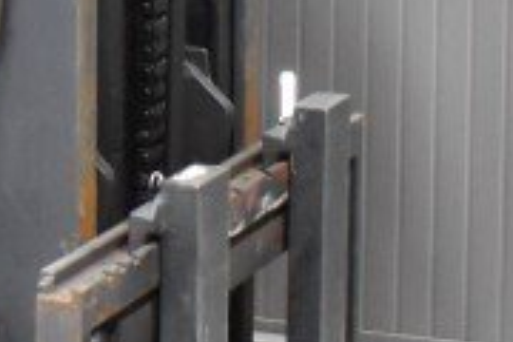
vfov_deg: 6.1
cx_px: -285
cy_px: -251
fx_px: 3135
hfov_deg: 9.1
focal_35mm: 220
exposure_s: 1/40
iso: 1600
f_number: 4
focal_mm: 22
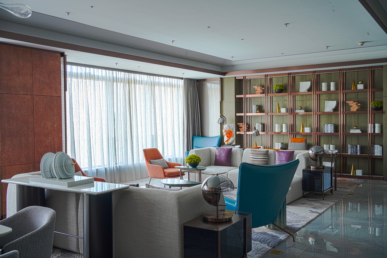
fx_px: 376
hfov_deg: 54.4
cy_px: 129
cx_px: 194
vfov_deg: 37.9
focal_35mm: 35
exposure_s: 1/160
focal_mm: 35
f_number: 10
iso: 250
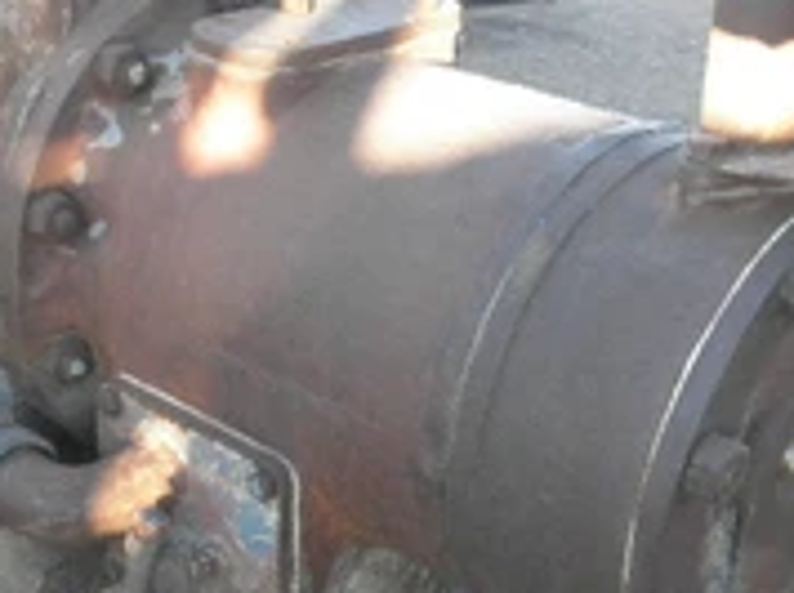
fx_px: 1443
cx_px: 348
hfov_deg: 30.7
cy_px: 419
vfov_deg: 23.1
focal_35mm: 63
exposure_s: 1/40
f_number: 3
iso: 64
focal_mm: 5
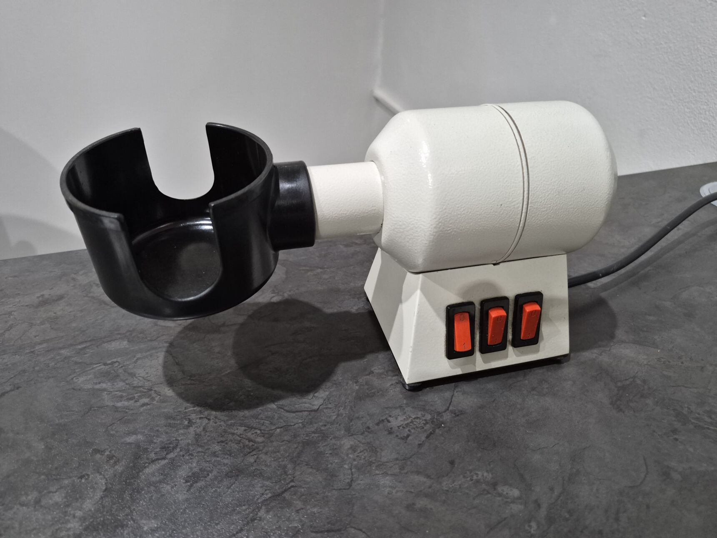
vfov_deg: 58.9
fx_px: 476
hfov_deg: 73.9
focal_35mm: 23
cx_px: 358
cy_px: 269
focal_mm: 5.4
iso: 1000
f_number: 1.8
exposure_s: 1/100
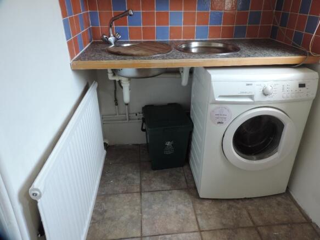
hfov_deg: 71.6
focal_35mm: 24
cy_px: 120
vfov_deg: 56.8
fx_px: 222
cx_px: 160
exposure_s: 1/30
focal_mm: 4.3
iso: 160
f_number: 3
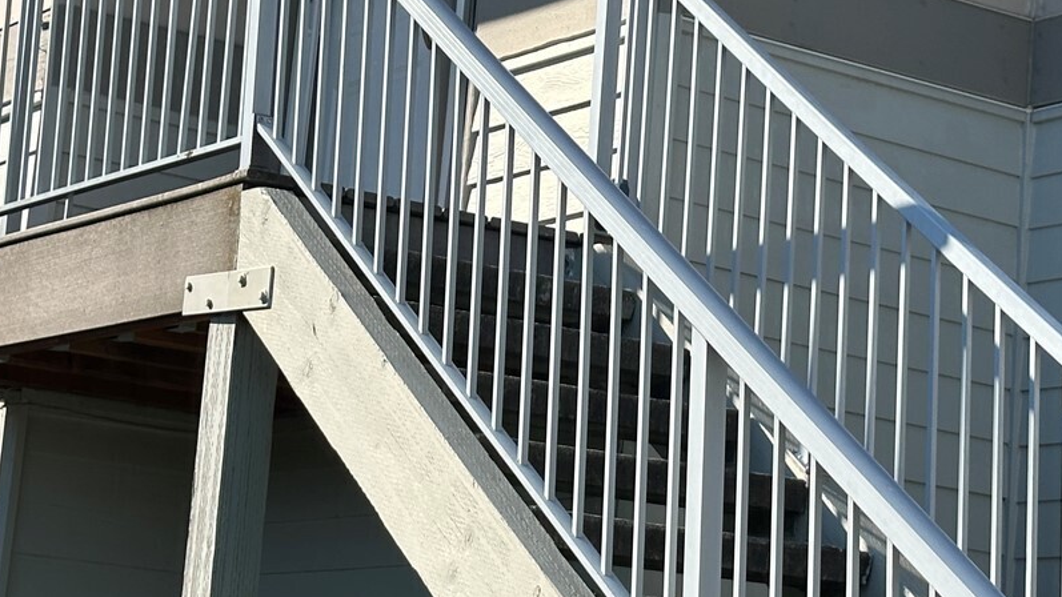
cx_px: 578
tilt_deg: +12.1
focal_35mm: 105
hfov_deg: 20.4
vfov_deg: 11.5
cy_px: 176
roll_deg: -4.4
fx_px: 2956
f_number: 1.78
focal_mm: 6.86
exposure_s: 1/3058
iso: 64
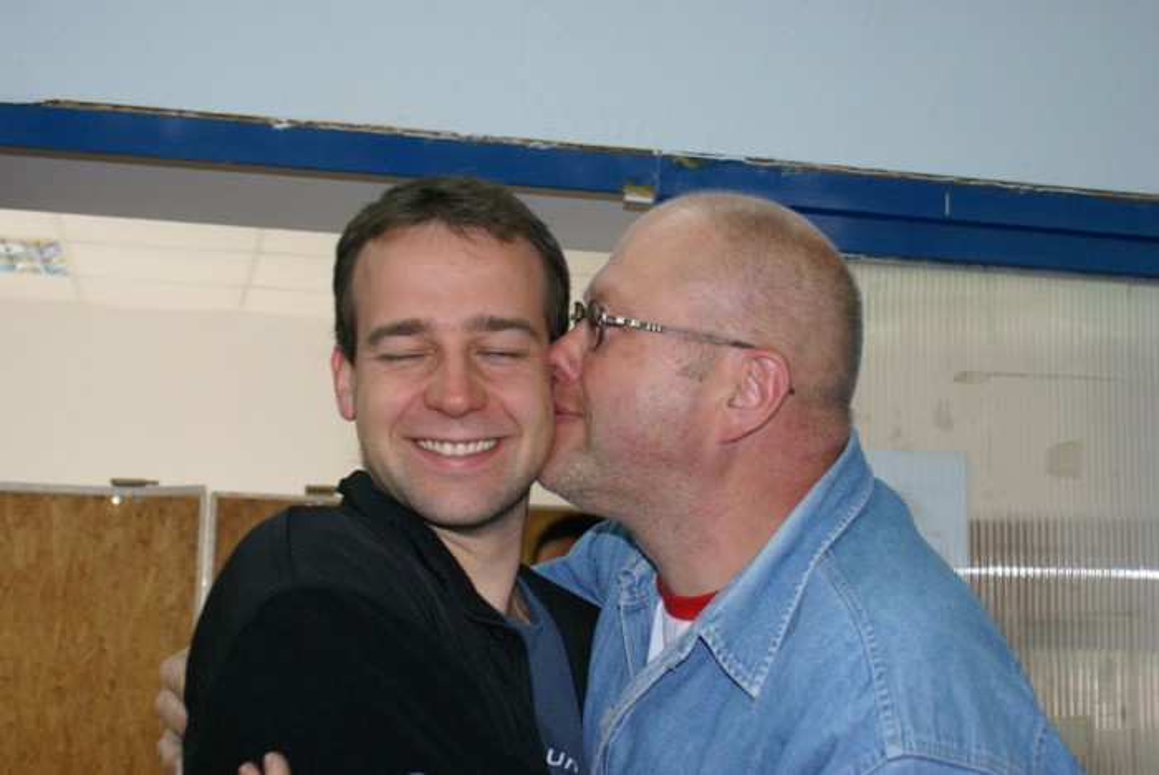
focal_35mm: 45
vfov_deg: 29.9
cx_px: 580
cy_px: 388
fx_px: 1450
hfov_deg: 43.6
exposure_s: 1/30
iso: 800
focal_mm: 30
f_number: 5.6
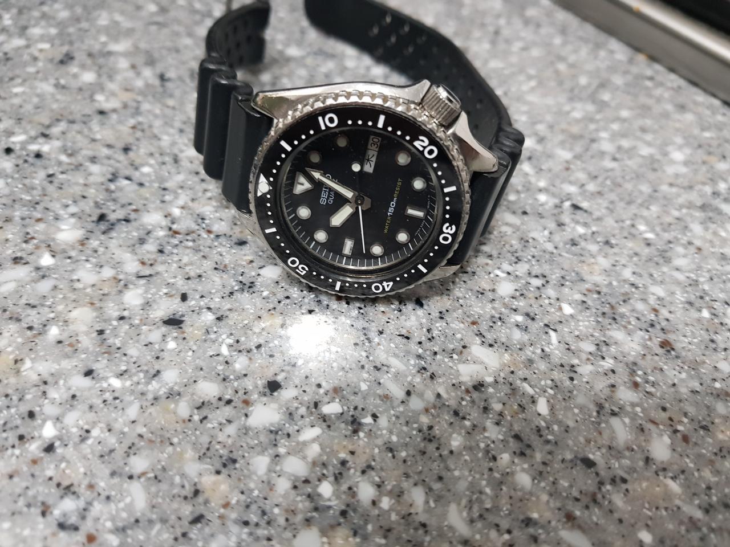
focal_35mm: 26
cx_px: 365
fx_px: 548
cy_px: 274
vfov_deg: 53.1
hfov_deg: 67.3
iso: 250
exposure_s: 1/30
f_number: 1.7
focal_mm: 4.3
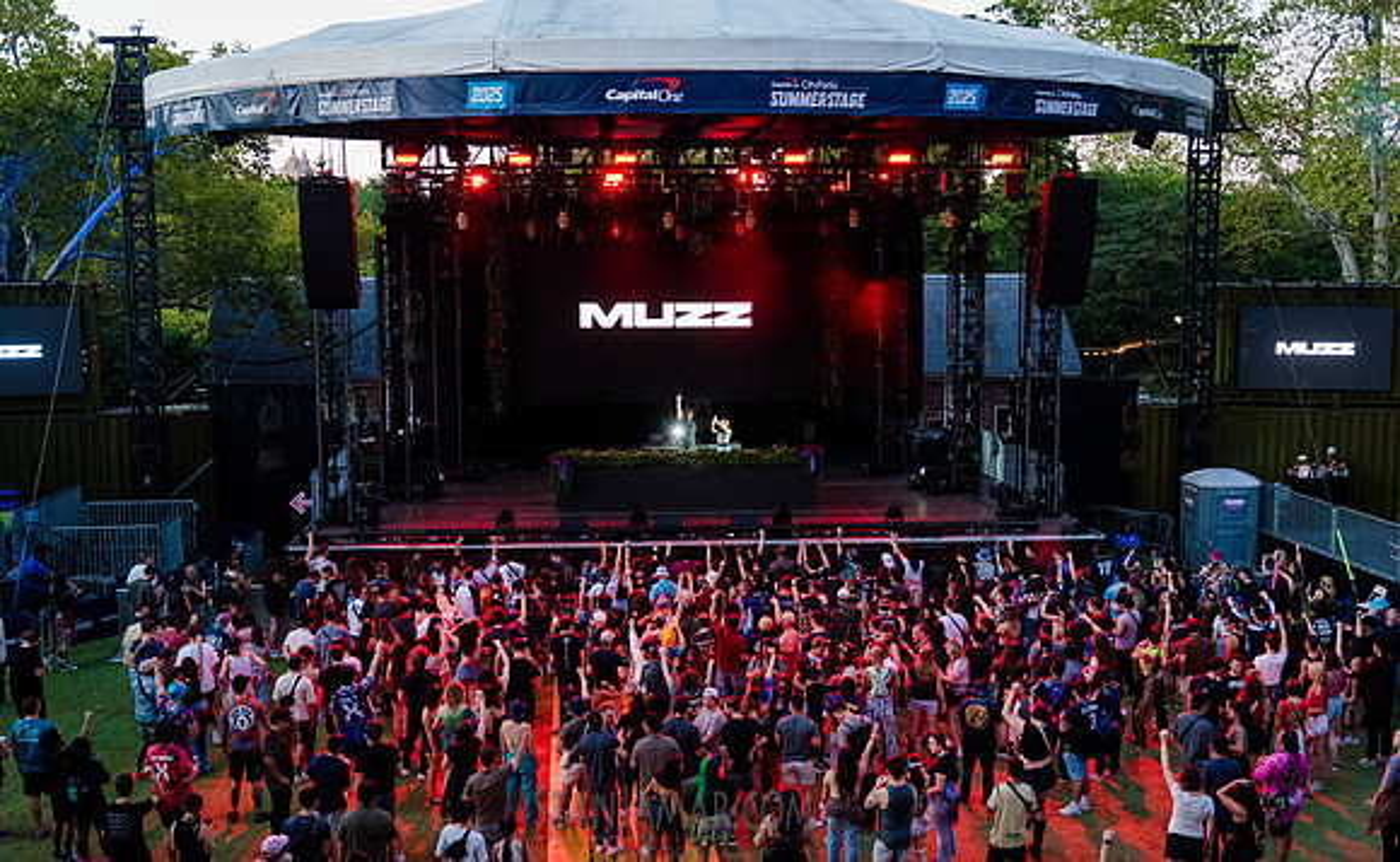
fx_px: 1522
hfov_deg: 49.4
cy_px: 461
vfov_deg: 31.6
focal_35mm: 40
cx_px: 692
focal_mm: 38
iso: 4000
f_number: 3.2
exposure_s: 1/400
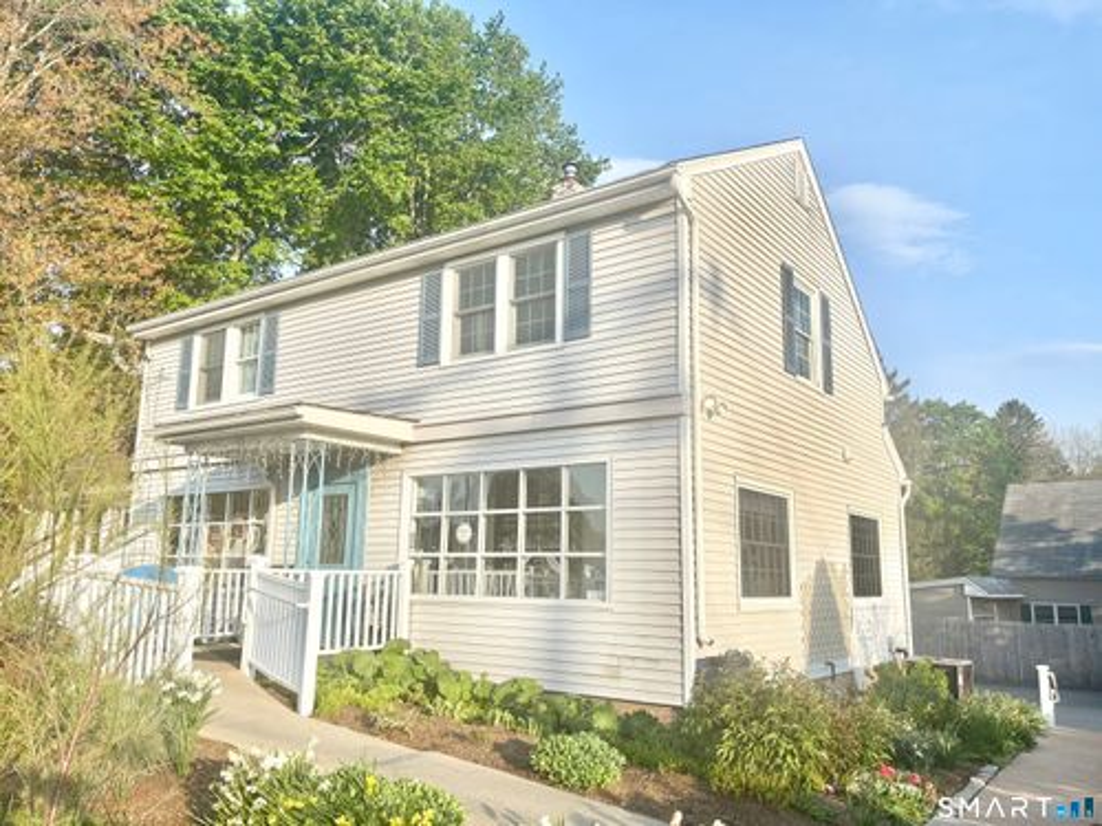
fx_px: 828
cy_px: 413
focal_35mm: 26
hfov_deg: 67.3
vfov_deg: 53.1
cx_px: 551
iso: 50
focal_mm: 5.96
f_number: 1.6
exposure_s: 1/2639
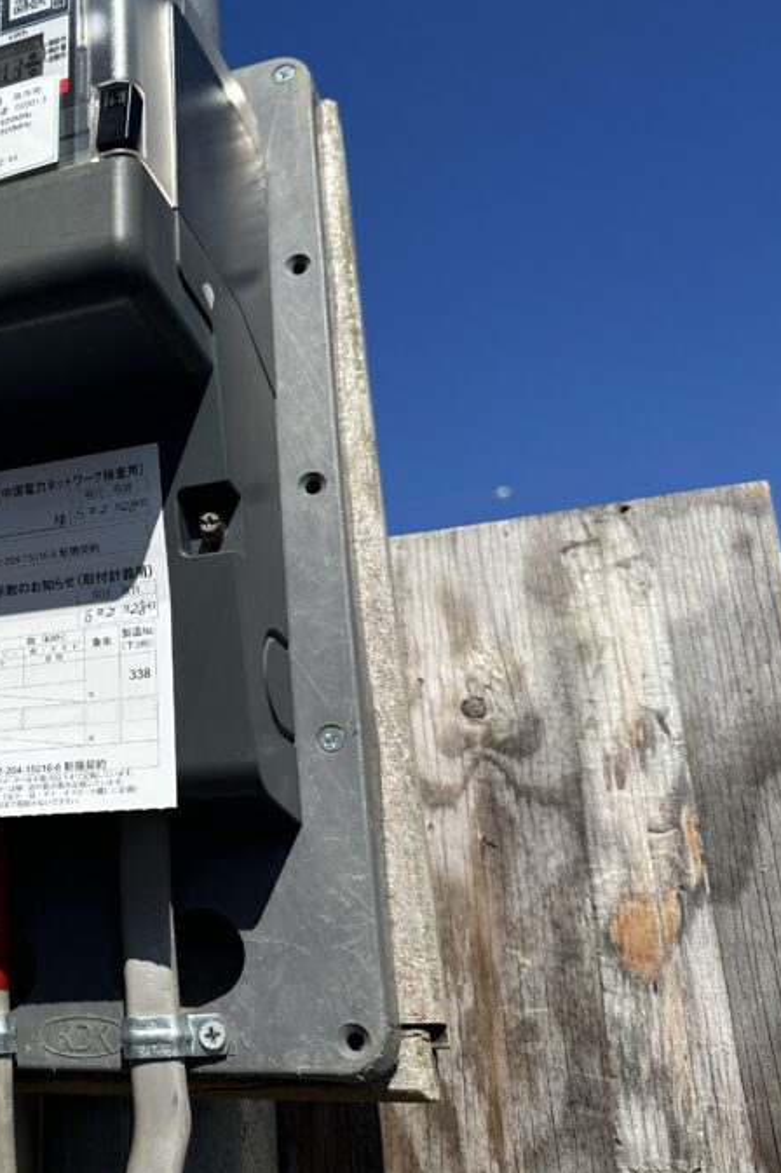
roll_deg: -2.0
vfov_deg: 50.7
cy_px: 580
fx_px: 1238
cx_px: -10
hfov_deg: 32.1
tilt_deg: +21.9
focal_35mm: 38
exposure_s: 1/8197
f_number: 1.78
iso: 80
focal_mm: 6.86
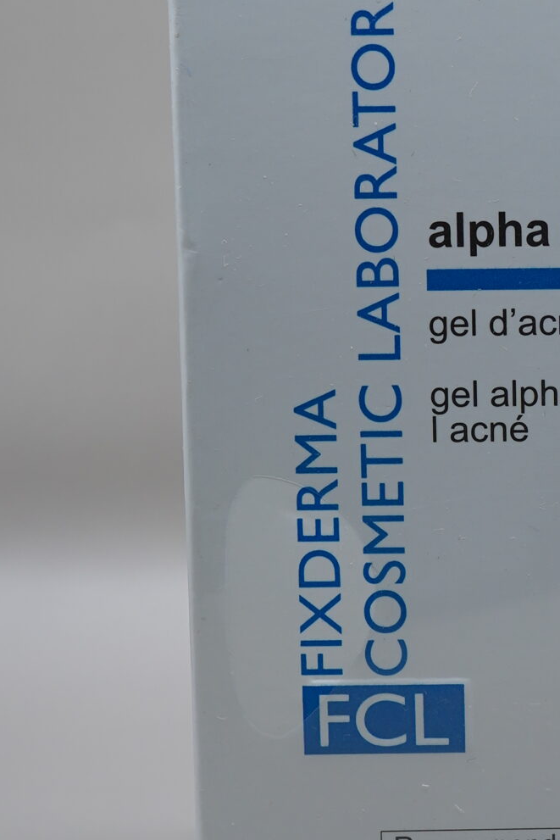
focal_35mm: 93
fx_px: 2169
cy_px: 284
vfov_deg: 21.8
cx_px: 599
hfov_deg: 14.4
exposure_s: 1/80
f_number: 6.3
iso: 200
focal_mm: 24
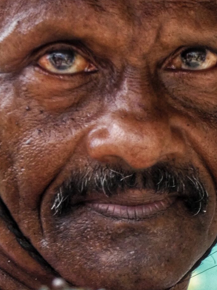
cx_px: 132
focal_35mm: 659
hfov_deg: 2.3
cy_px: 190
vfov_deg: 3.0
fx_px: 5507
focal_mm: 42.3
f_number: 5.5
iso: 125
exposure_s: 1/125
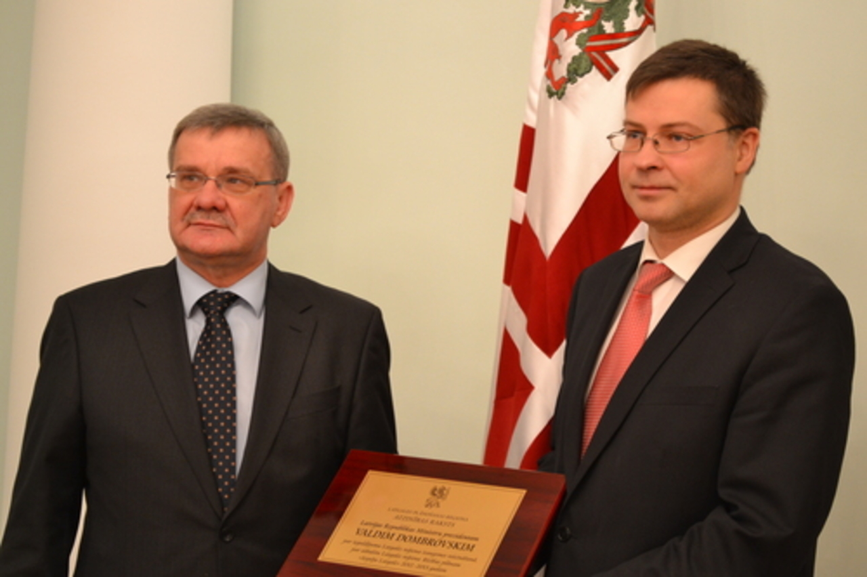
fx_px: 1877
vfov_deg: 17.5
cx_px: 434
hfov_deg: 26.0
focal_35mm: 78
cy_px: 288
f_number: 5.6
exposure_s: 1/15
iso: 1000
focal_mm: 52
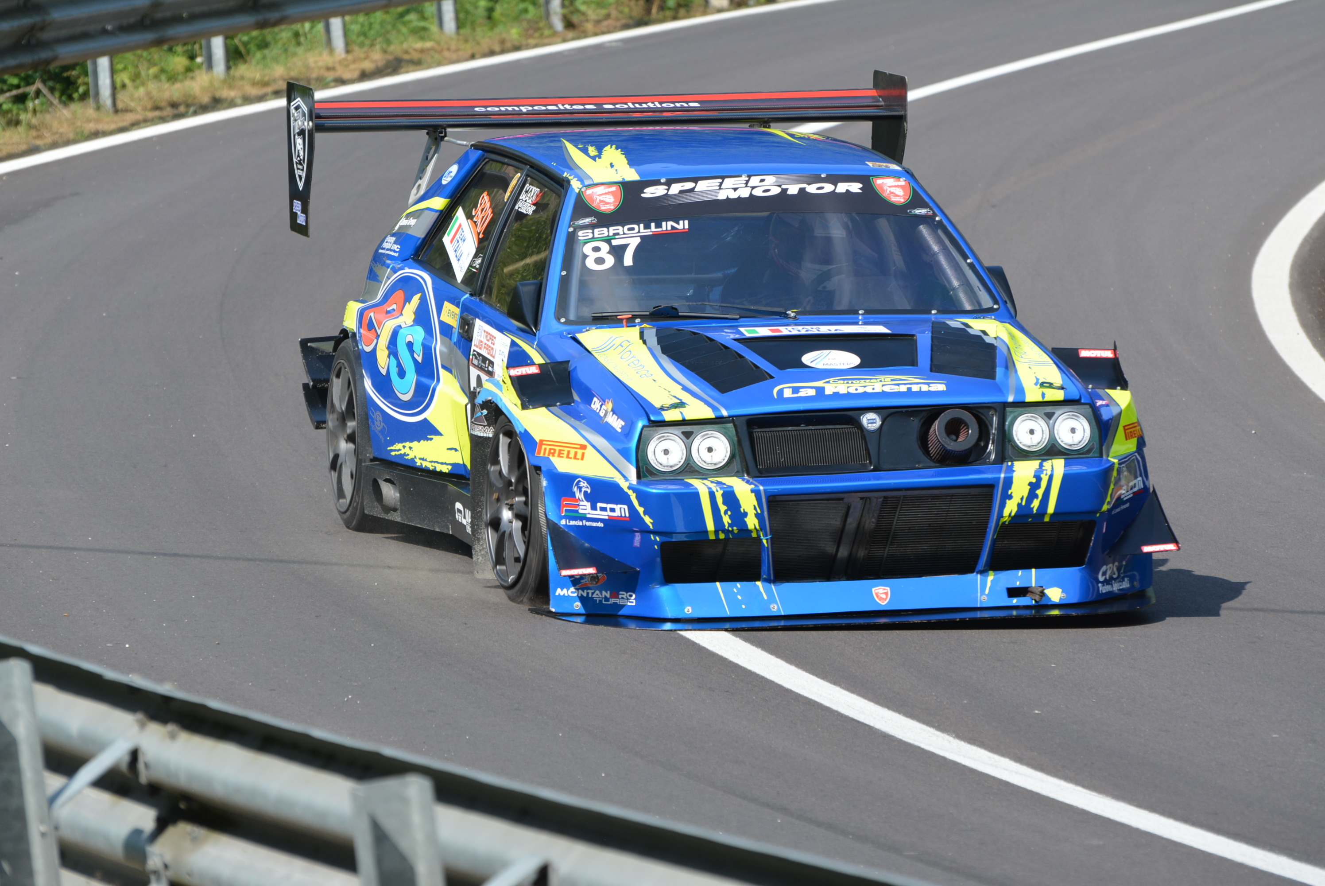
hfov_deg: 7.6
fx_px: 9945
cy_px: 443
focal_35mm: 270
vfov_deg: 5.1
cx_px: 662
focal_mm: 180
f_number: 5.6
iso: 400
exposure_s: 1/1600
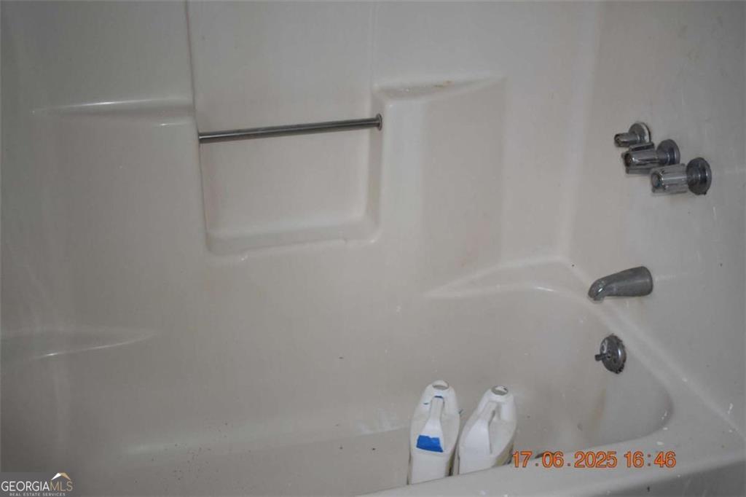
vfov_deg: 31.9
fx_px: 870
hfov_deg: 46.4
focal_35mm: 42
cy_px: 248
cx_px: 373
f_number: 4.2
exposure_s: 1/125
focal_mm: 28
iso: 800
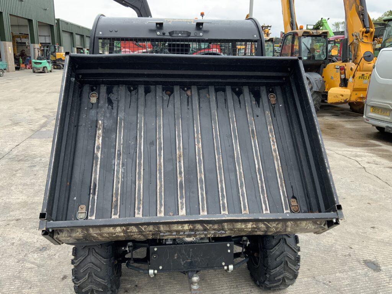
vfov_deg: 48.2
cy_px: 147
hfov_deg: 61.7
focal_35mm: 29
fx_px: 328
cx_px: 196
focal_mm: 3
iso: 16
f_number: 1.8
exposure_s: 1/346
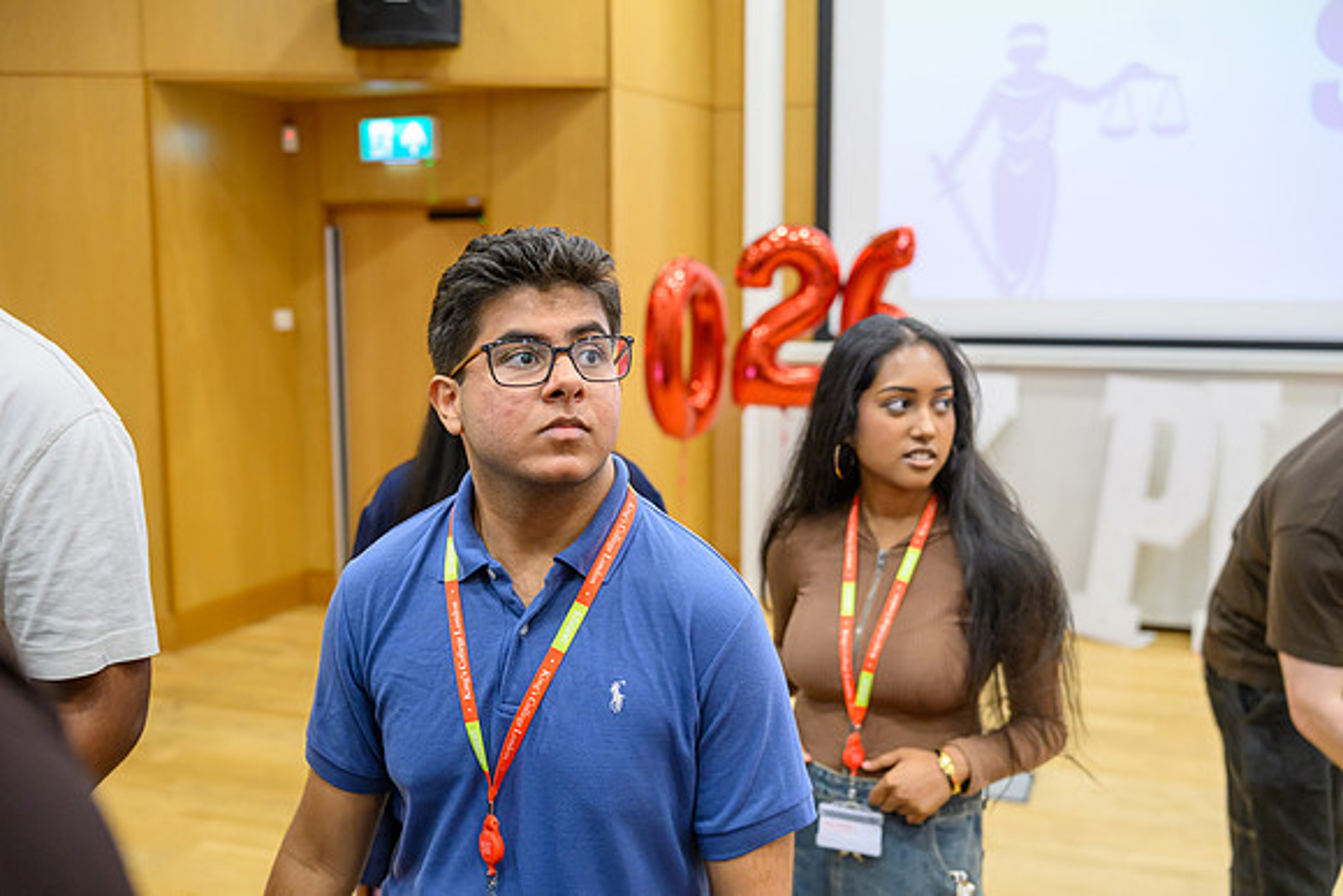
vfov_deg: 37.2
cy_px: 448
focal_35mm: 36
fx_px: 1330
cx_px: 672
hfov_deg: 53.6
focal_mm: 35
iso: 1800
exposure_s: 1/200
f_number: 2.8
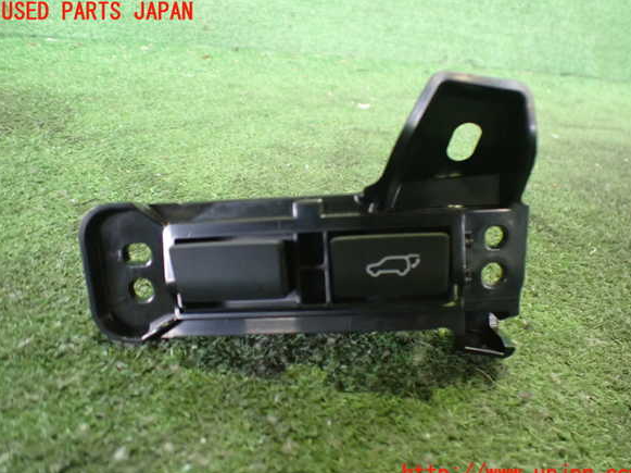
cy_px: 244
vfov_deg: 45.4
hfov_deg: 58.4
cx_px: 321
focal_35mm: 31
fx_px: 565
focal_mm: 5.4
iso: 1000
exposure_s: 1/30
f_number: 2.3
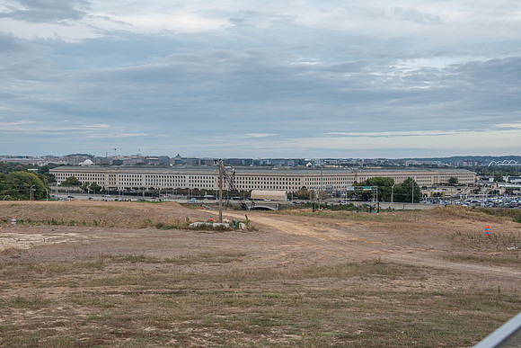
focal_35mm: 55
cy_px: 182
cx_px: 251
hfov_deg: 36.4
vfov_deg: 24.7
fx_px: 792
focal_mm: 46
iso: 400
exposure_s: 1/100
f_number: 5.6
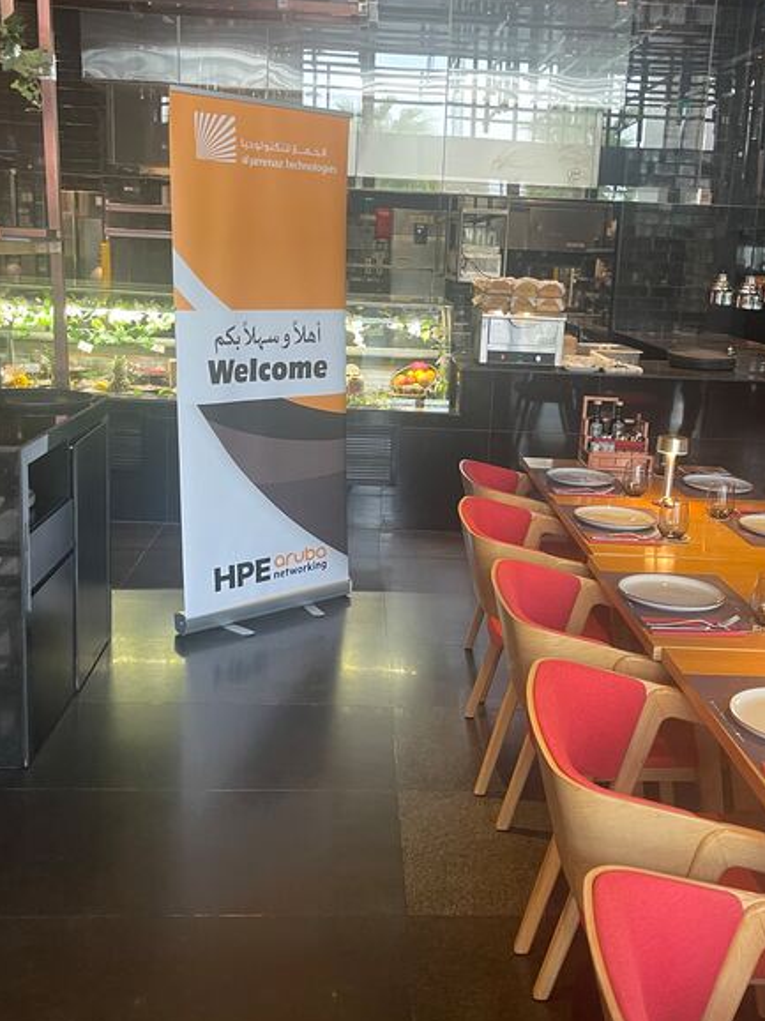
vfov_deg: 51.4
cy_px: 495
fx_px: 1062
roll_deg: -2.7
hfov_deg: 39.5
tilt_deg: -14.0
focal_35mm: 36
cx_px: 438
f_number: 1.6
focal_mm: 5.1
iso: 250
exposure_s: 1/49
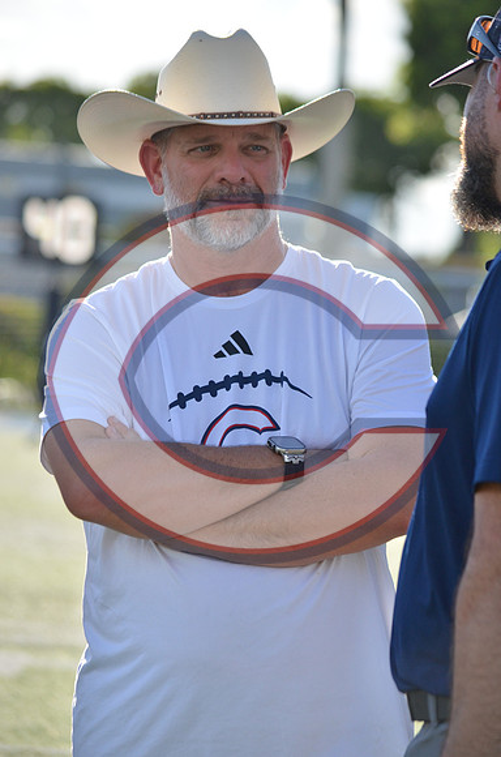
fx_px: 4405
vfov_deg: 9.8
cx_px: 250
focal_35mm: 210
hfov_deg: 6.5
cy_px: 378
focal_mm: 140
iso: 500
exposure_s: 1/2000
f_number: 5.6
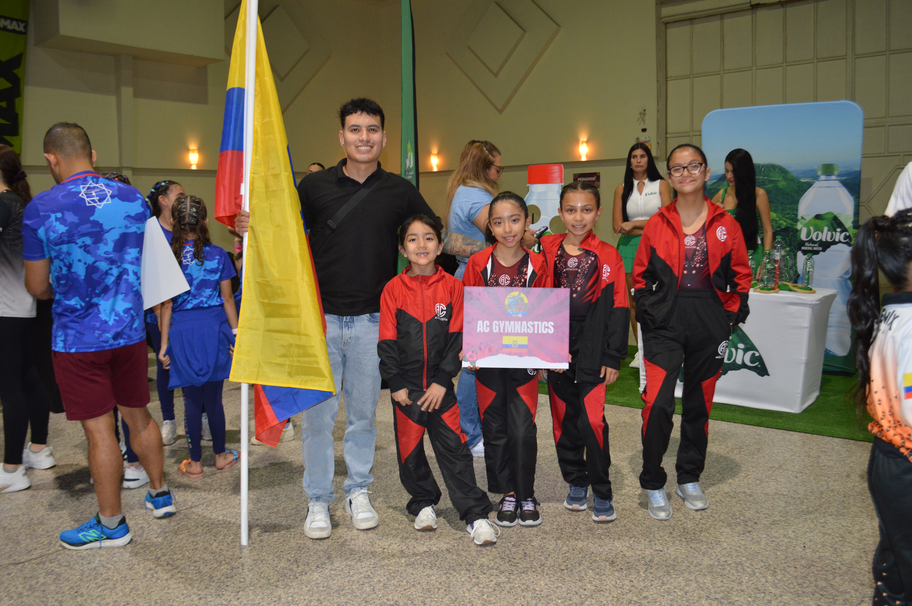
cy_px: 303
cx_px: 456
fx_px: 759
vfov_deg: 43.5
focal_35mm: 30
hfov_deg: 62.0
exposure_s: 1/60
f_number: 3.8
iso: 560
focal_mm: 20
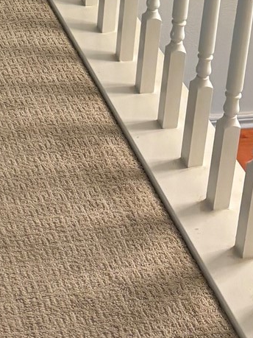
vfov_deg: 15.9
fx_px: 1131
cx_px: -126
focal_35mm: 116
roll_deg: -1.8
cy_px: -126
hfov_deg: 12.2
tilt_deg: -23.5
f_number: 1.6
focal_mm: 5.96
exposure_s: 1/60
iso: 160
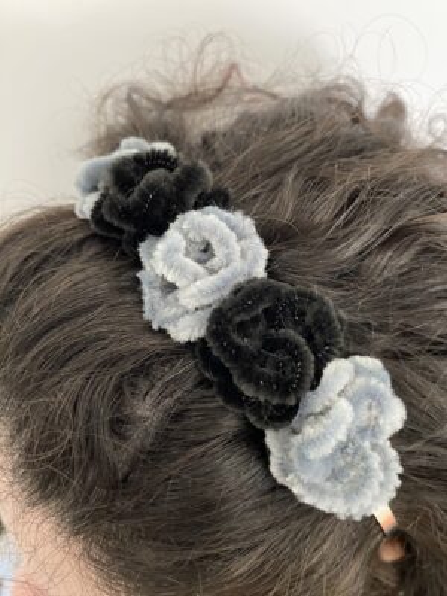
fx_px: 430
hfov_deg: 54.9
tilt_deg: -53.6
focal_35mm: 25
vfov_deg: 69.4
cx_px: 224
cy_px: 298
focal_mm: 4.25
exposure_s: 1/31
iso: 640
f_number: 1.8
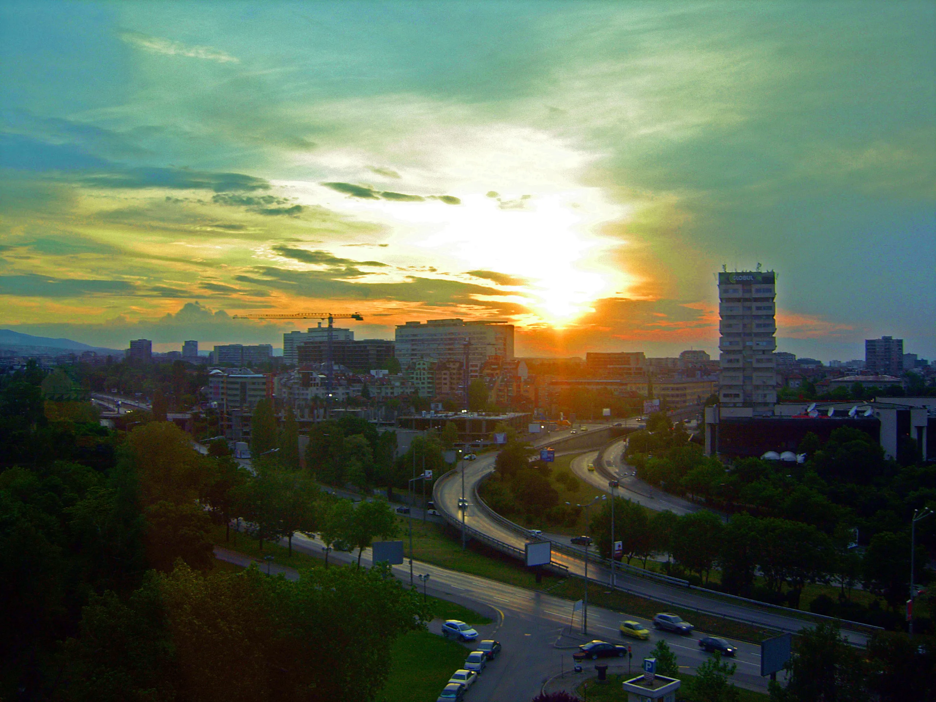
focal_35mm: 36
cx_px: 468
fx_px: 973
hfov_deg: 51.4
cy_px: 351
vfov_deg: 39.7
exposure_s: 1/41.4
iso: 50
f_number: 2.7
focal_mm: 7.5
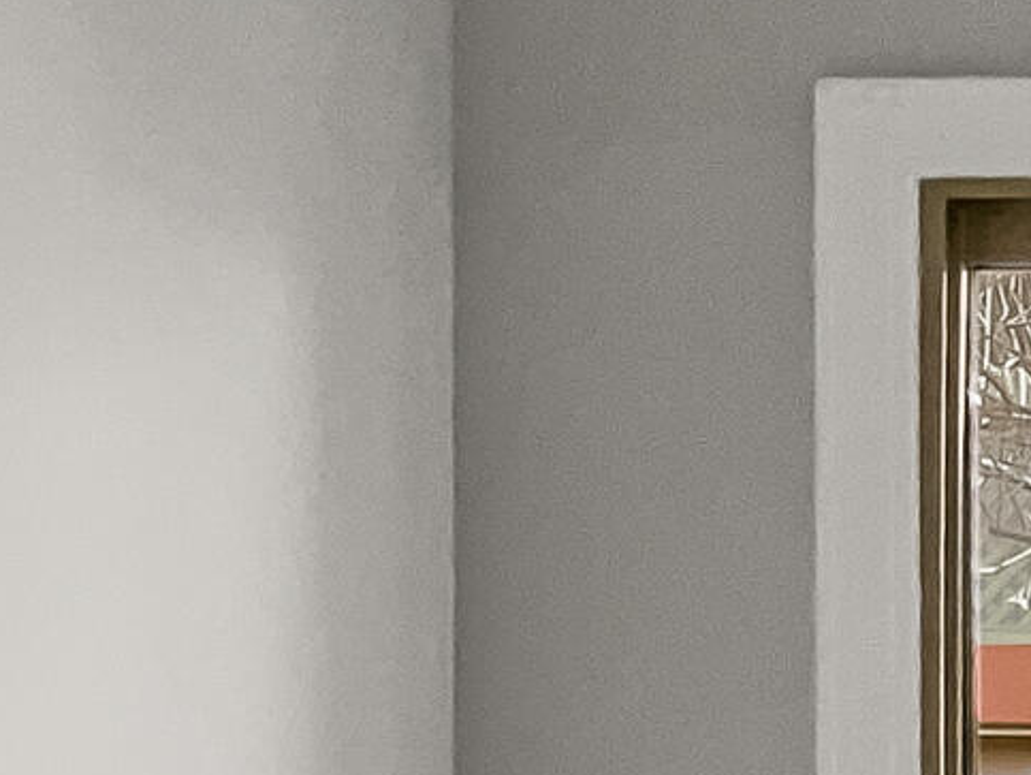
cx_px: 2986
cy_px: 1724
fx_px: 5365
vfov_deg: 7.8
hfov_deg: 9.1
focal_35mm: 180
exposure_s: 1/120
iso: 40
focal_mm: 3
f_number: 1.8
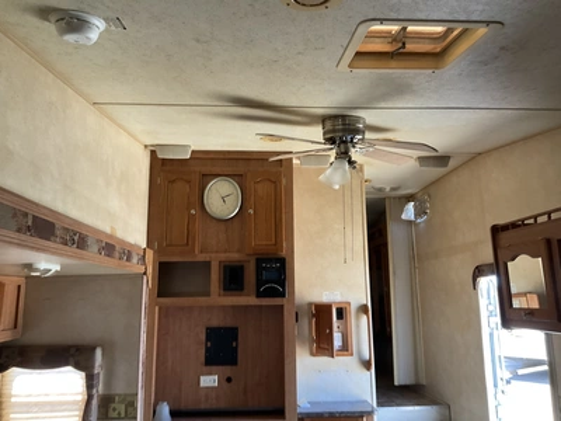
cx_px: 280
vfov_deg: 48.2
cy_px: 210
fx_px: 470
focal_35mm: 29
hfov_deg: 61.7
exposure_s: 1/64
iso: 64
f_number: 1.8
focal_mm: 3
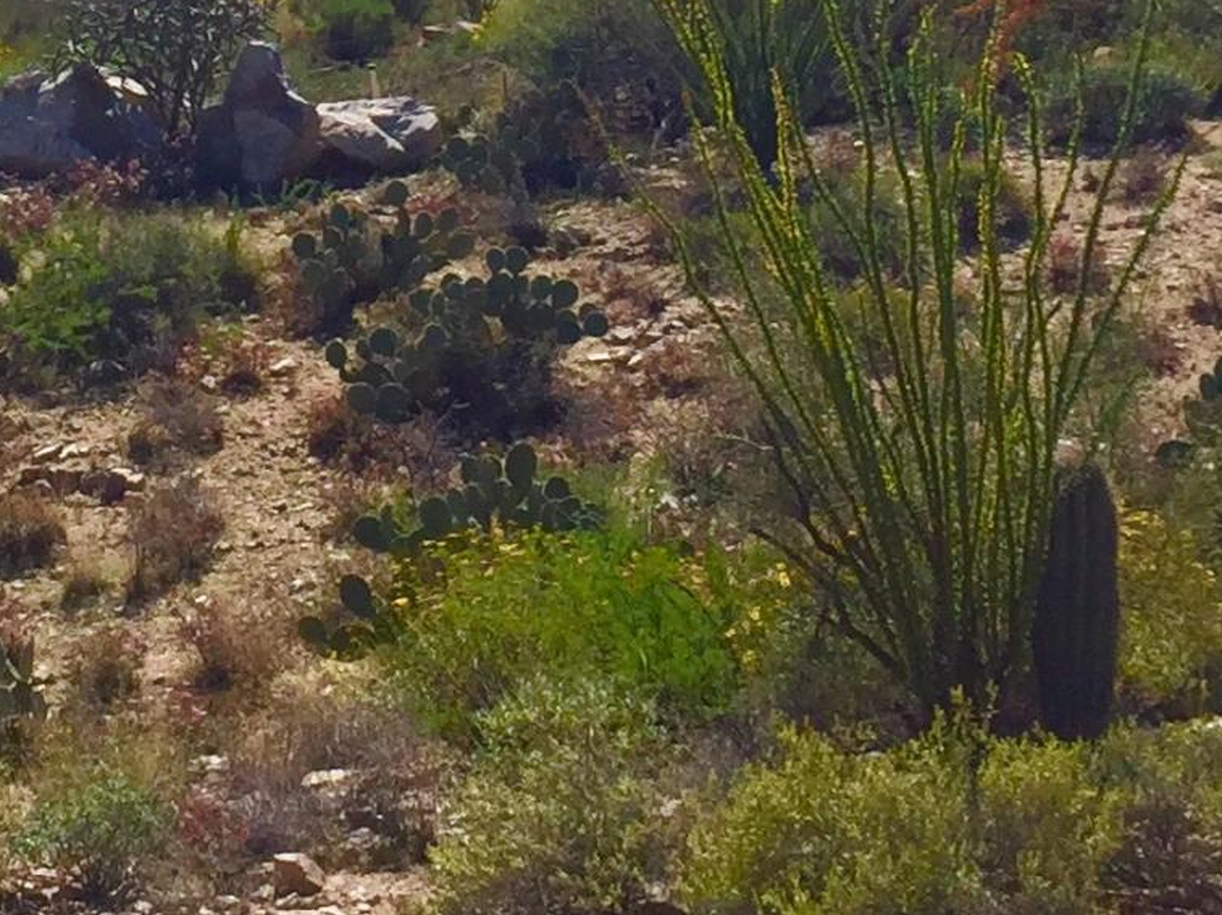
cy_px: -263
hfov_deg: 16.9
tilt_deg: +0.5
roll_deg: +0.2
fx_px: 4058
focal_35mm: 115
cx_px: 137
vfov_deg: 12.5
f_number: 2.2
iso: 32
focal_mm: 4.15
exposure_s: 1/3049
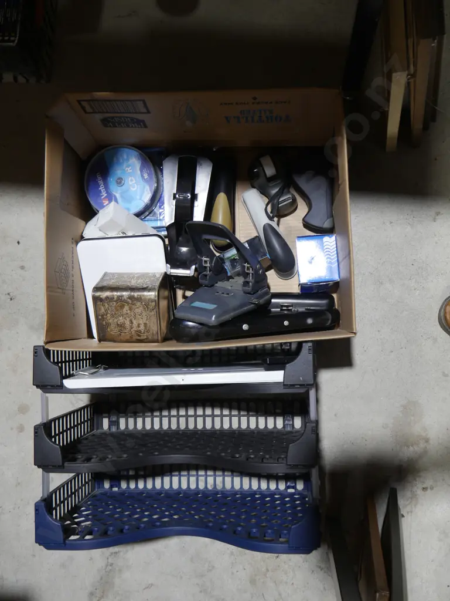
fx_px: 555
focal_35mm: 32
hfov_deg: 44.2
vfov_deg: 56.8
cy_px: 300
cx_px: 225
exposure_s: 1/60
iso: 250
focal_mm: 16
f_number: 3.6
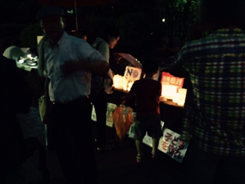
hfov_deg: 61.6
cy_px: 92
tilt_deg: -13.7
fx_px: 205
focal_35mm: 29
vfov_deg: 48.3
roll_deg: +0.2
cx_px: 122
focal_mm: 4.15
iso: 2000
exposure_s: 1/15
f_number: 2.2
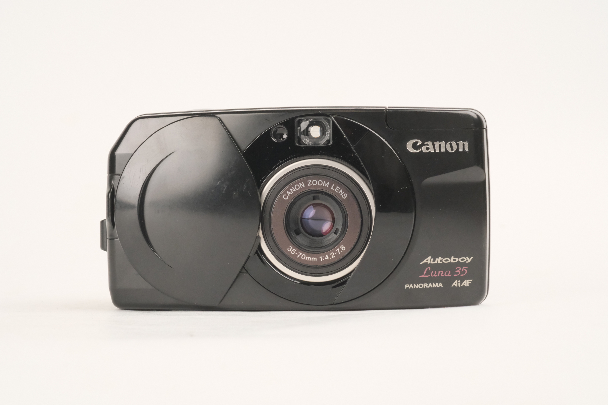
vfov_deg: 15.2
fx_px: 1520
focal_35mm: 90
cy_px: 202
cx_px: 304
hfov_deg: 22.6
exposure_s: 1/60
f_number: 14
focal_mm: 60
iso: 3200
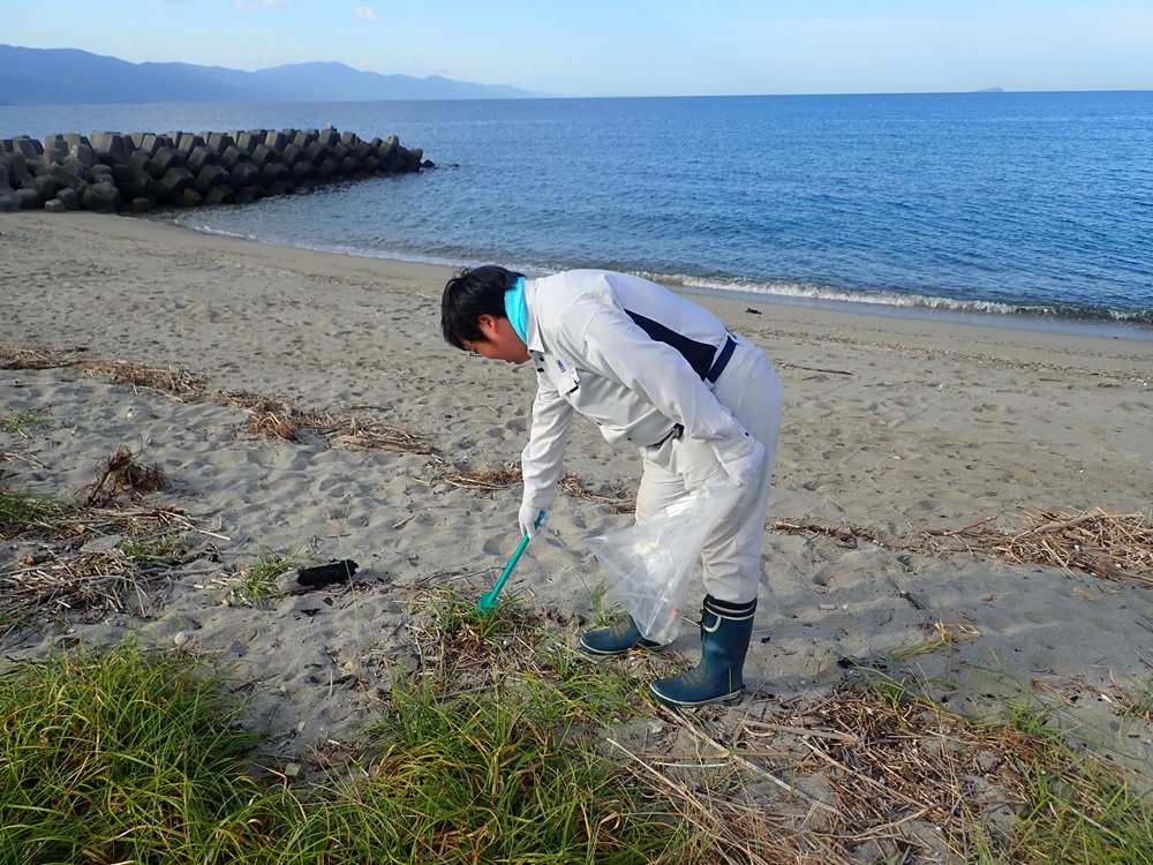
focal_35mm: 25
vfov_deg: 54.9
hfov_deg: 69.4
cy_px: 432
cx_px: 576
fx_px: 833
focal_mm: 4.5
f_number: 2.8
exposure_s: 1/800
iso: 100
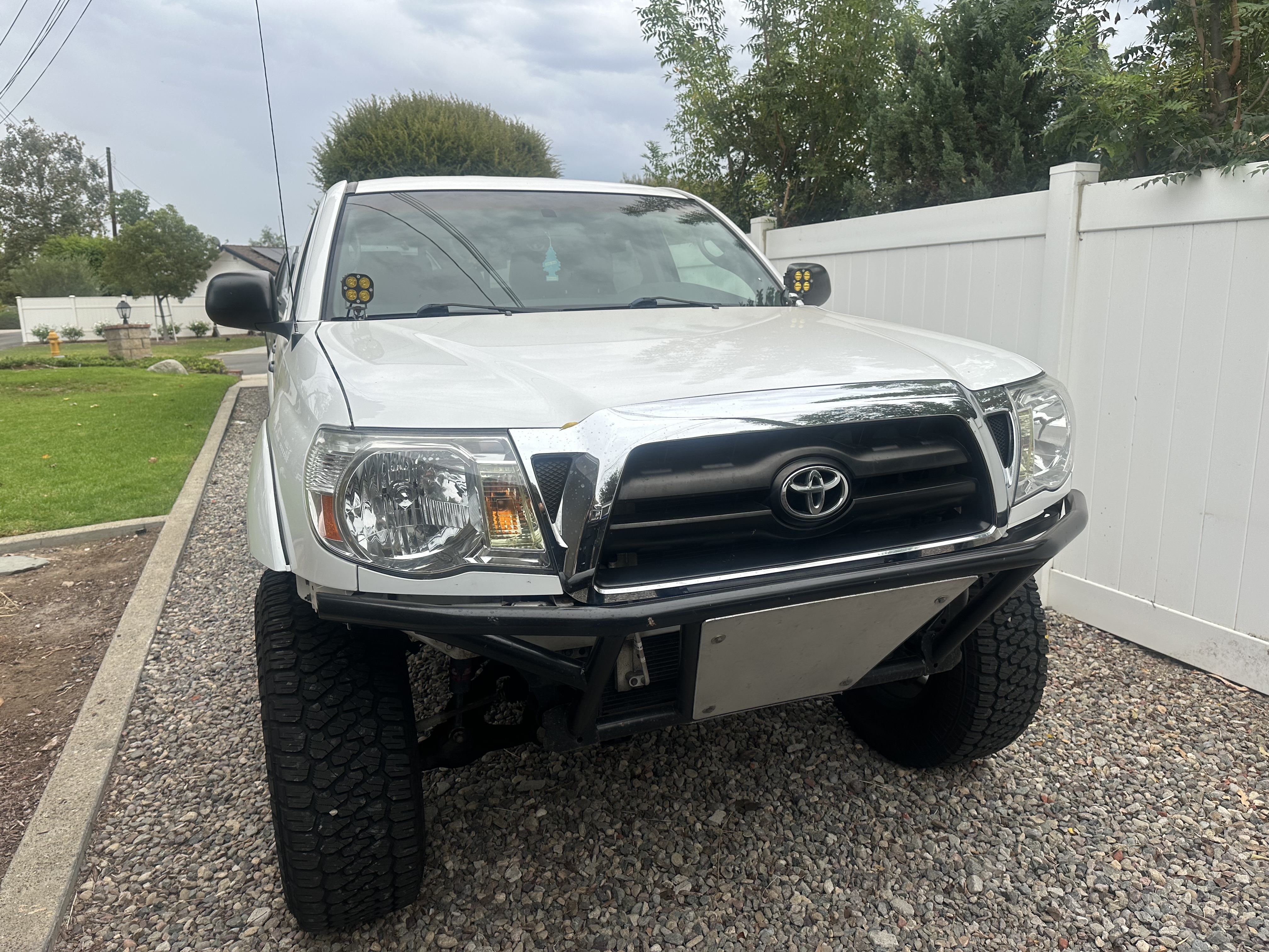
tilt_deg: -10.9
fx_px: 880
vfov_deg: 56.8
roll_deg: +0.7
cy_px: 476
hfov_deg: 71.6
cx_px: 634
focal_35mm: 24
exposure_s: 1/2353
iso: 80
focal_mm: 6.86
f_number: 1.78
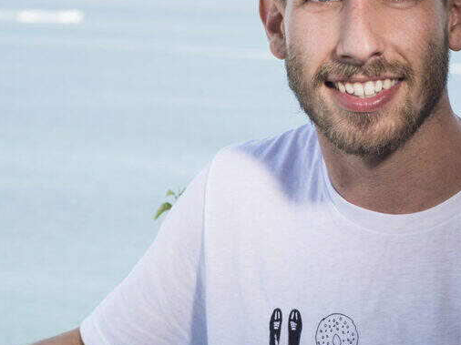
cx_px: 209
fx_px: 2276
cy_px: 222
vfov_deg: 8.7
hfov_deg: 11.6
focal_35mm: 171
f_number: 6.3
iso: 80
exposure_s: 1/160
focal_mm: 50
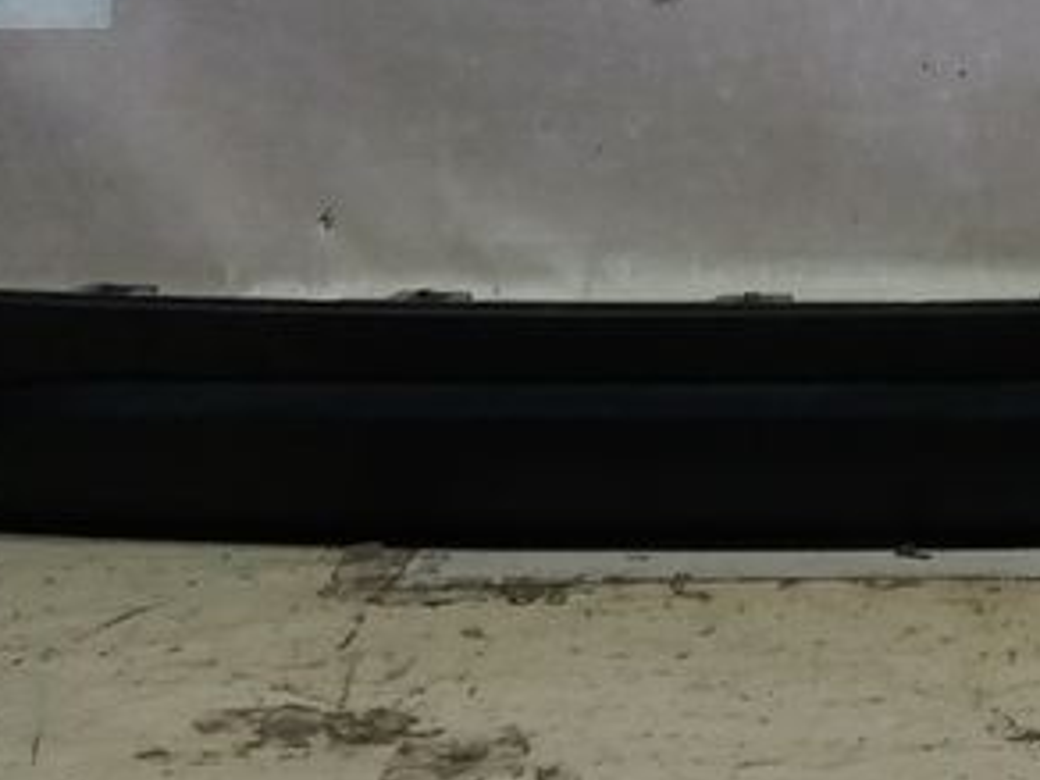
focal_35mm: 96
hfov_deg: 20.0
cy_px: -150
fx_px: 2884
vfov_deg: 14.9
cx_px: 958
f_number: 1.9
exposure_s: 1/33
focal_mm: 3.7
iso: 125
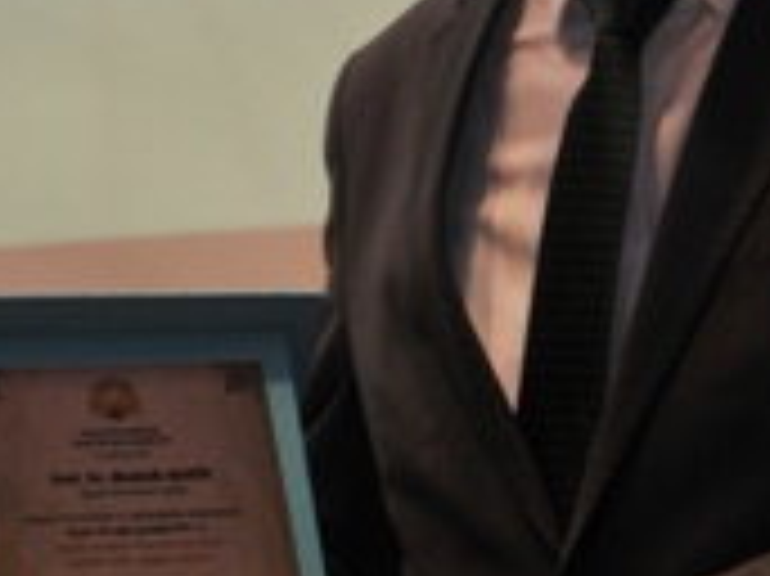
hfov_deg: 11.3
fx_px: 3846
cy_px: 140
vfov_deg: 8.6
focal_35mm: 173
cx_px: -99
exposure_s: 1/60
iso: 500
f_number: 5
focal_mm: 32
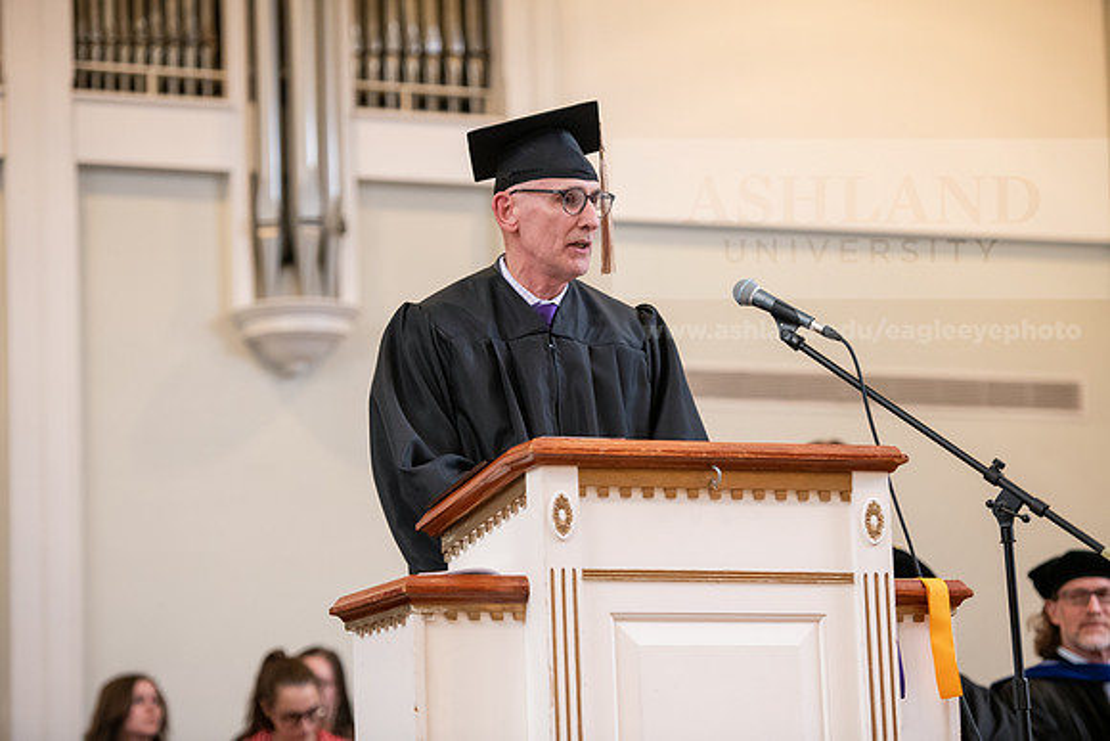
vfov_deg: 11.2
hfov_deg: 16.8
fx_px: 3762
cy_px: 370
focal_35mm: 122
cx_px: 555
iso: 2000
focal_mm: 122
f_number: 3.2
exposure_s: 1/200
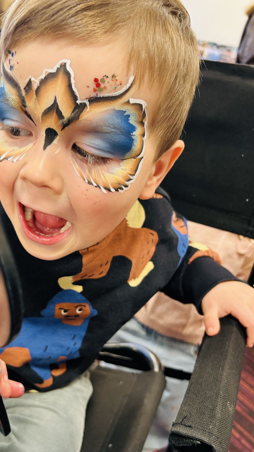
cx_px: 63
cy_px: 245
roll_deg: -9.6
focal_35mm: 33
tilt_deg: -29.4
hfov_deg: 34.9
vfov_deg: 59.4
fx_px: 395
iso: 160
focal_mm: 5.7
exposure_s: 1/50
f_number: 1.5
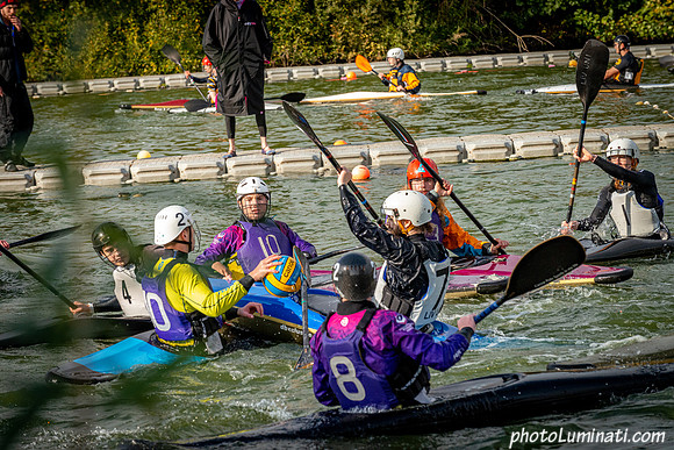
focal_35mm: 170
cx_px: 337
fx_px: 3183
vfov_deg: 8.1
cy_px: 225
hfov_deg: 12.1
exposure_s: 1/3200
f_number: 8
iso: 2500
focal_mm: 170
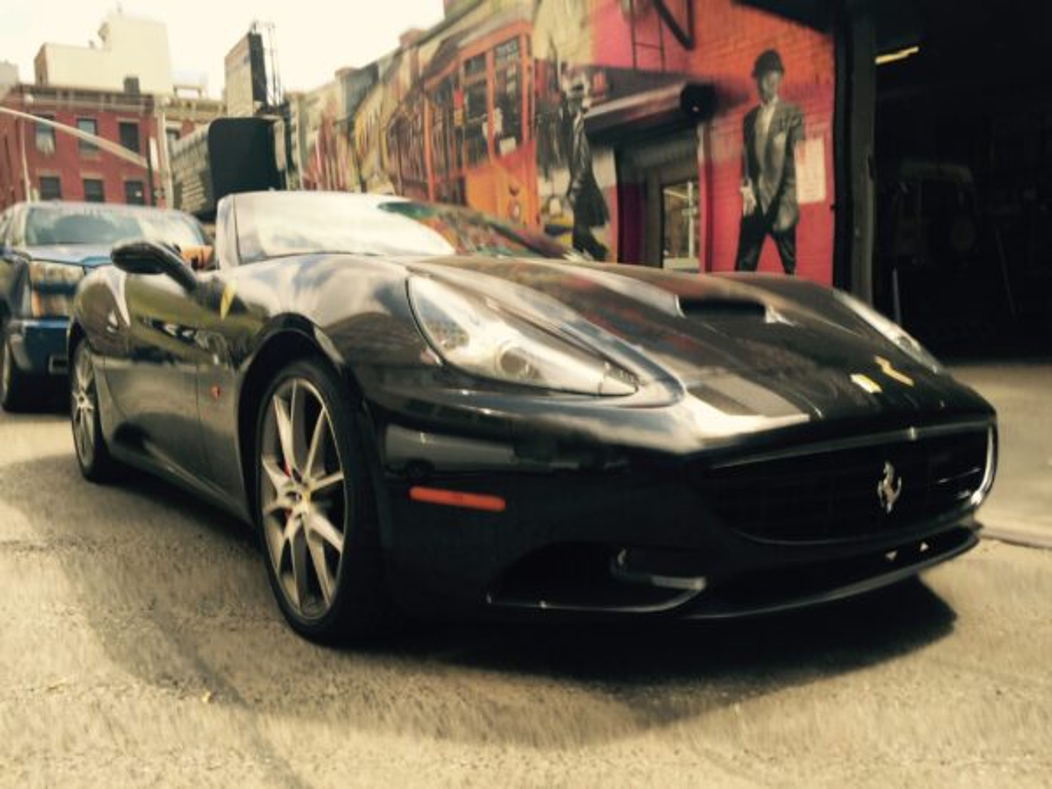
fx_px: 881
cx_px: 526
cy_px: 394
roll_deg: +1.8
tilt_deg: -4.7
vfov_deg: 48.2
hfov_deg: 61.7
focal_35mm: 29
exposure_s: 1/706
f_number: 2.2
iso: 32
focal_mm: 4.15
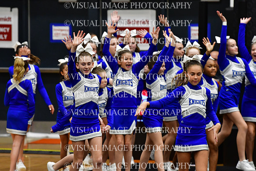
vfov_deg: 4.6
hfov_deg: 6.9
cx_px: 128
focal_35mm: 300
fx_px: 2134
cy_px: 86
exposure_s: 1/500
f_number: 3.5
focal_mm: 200
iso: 4000
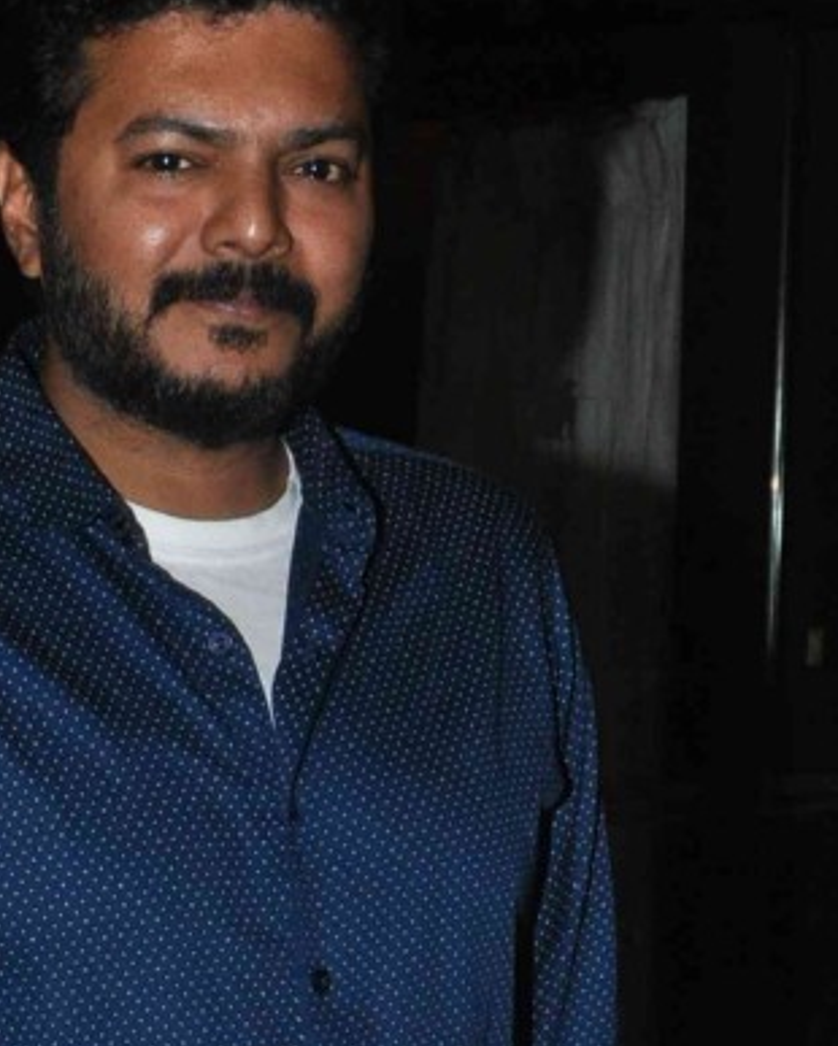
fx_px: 4238
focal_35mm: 137
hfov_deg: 11.3
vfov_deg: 13.4
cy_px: 1505
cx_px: 246
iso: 800
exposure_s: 1/200
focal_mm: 25
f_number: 10
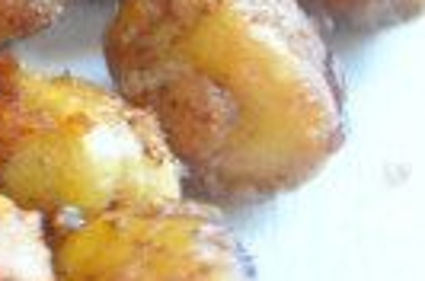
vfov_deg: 2.4
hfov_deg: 3.4
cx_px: -1173
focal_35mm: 577
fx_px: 6796
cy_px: 0
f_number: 2.8
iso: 1600
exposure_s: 1/60
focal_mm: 50
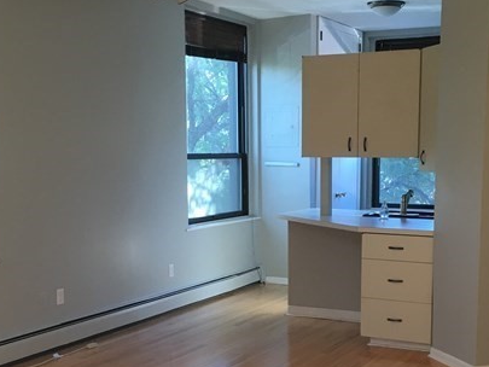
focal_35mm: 55
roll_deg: +1.3
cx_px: 274
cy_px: 267
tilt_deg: -9.2
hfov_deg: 34.9
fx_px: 777
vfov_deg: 26.3
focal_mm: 4.15
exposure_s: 1/30
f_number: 2.2
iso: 32
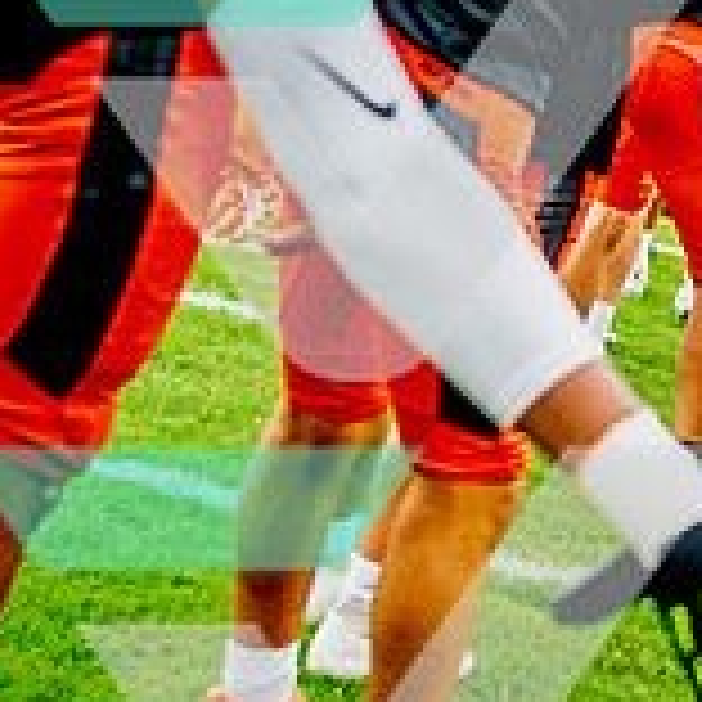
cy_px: 41
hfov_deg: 13.0
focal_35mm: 125
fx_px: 2868
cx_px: 1145
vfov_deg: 13.8
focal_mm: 35
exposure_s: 1/800
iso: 400
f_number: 2.8
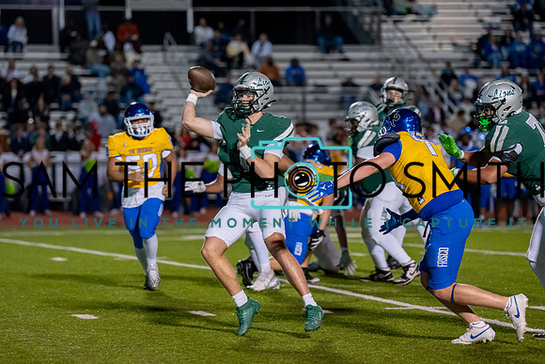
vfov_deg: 6.7
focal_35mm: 205
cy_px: 163
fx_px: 3109
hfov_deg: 10.0
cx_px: 270
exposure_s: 1/1000
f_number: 2.8
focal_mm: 164
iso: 3200
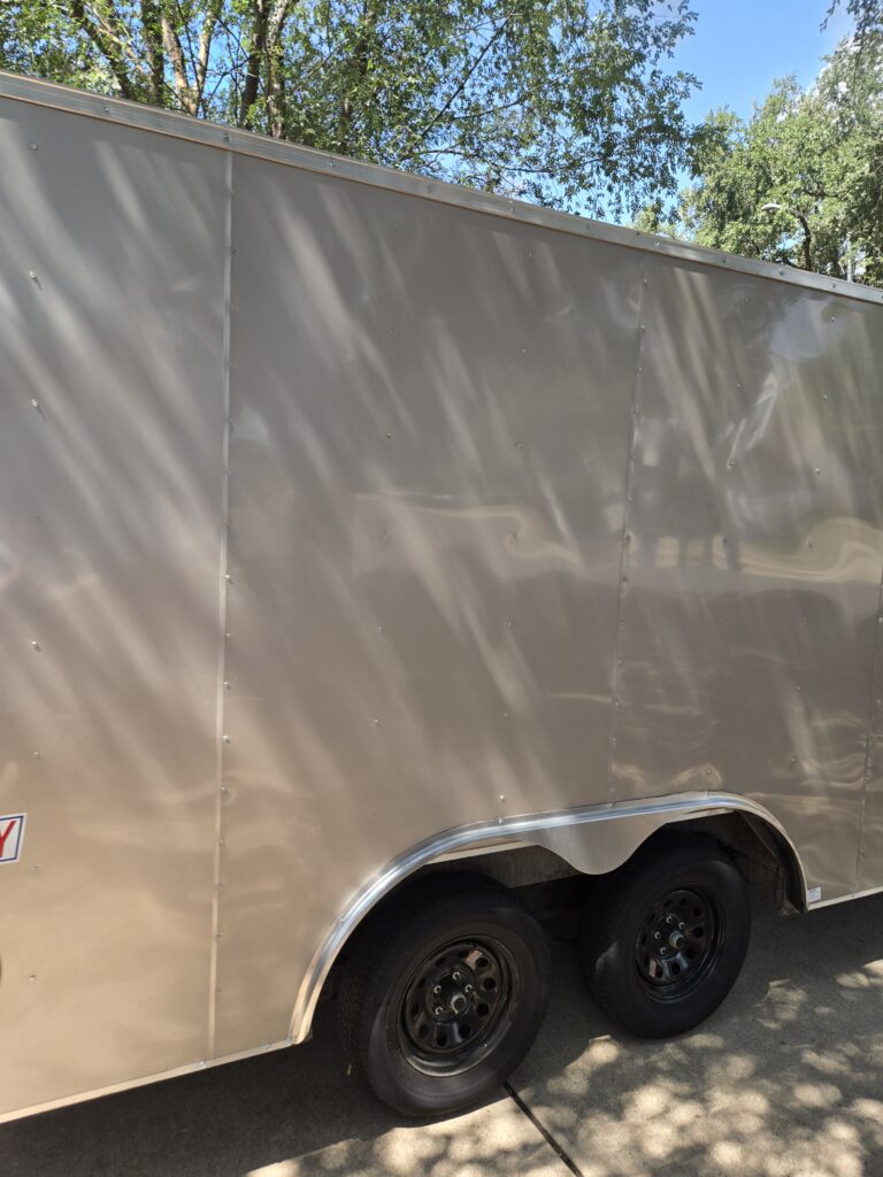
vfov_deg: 73.9
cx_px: 442
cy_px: 588
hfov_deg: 58.9
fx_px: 782
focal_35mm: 23
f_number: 1.8
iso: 25
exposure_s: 1/439
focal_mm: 5.4
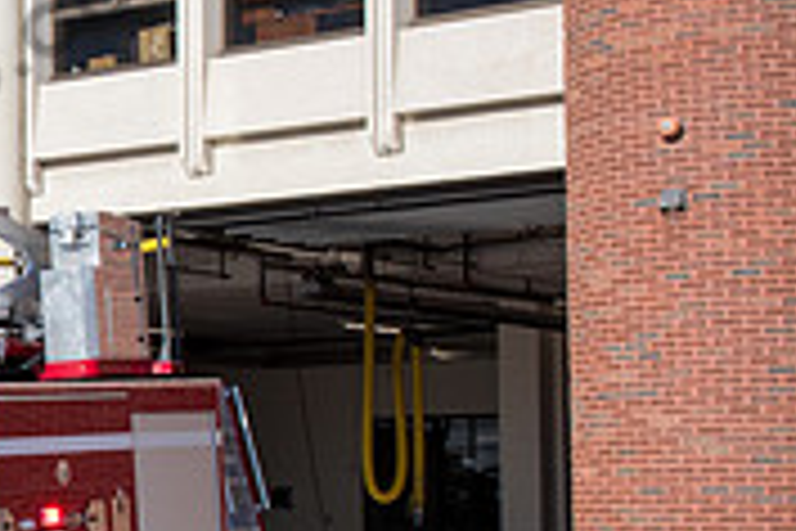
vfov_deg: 11.6
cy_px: 376
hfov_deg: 15.6
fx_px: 2609
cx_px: -486
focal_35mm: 118
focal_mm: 24
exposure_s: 1/250
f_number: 16
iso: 250
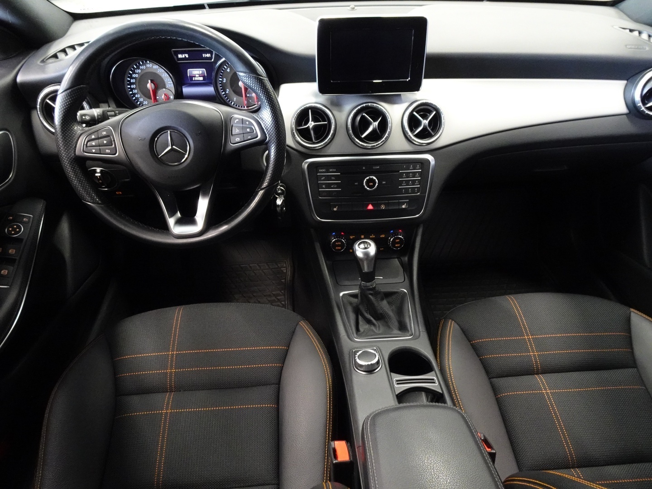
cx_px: 326
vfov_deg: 56.8
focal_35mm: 24
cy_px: 244
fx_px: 452
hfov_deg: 71.6
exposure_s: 1/8
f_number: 3.5
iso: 800
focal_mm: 4.25
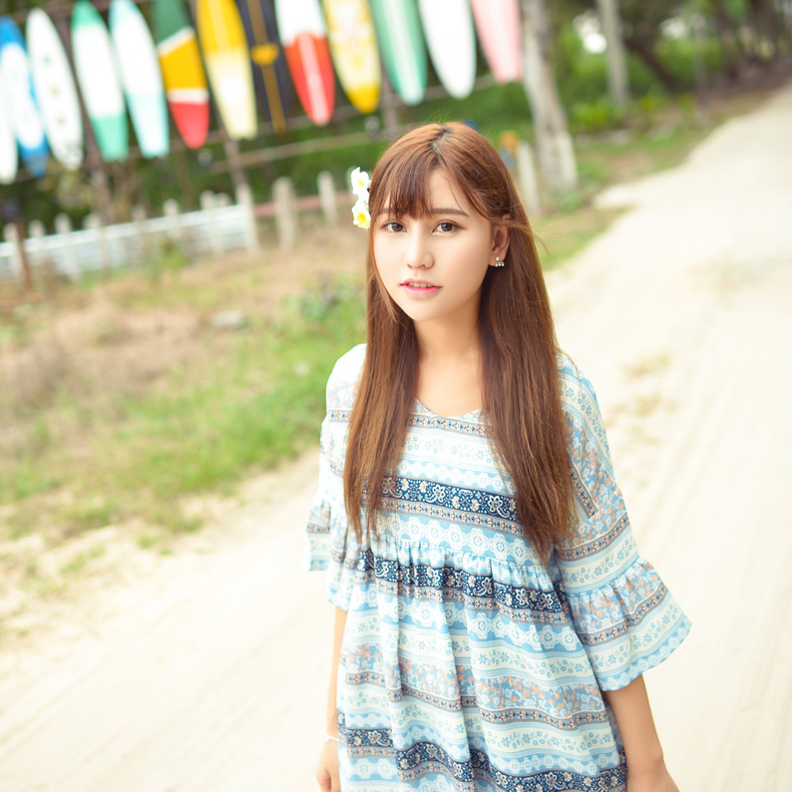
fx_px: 1165
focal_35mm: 45
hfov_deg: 37.6
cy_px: 303
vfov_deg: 37.4
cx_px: 394
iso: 160
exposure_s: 1/200
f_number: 2
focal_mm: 35
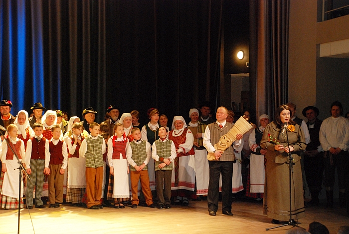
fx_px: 757
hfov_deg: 26.0
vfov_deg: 17.6
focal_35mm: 78
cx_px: 174
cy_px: 117
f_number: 5.6
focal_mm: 52
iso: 1250
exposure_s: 1/60
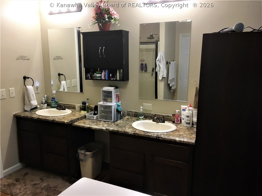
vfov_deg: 48.2
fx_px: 219
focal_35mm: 29
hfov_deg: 61.7
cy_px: 98
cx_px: 131
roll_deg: -0.4
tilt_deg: -9.1
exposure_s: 1/30
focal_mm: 4.15
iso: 50
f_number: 2.2
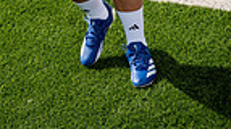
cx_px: 57
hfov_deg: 14.8
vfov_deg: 7.7
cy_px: -189
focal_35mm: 145
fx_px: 887
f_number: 8
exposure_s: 1/250
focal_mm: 44
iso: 125
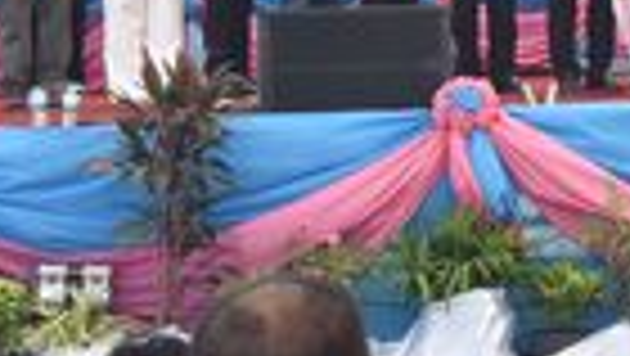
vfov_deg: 5.6
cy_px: -198
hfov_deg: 9.7
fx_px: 3611
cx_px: 886
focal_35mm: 216
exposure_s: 1/1250
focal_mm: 35
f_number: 4
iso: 1600
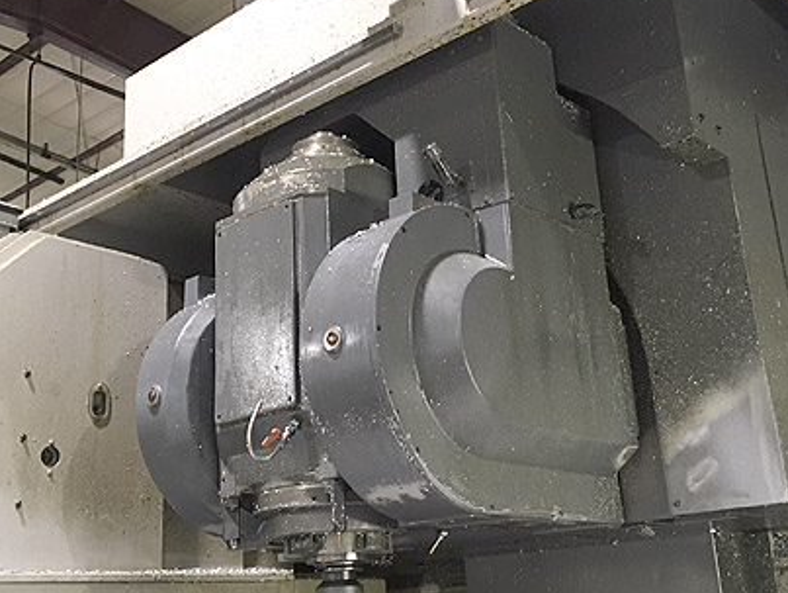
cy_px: 252
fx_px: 1048
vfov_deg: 31.5
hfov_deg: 41.2
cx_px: 373
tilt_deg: +21.7
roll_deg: +4.3
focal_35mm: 46
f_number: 2.2
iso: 100
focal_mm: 4.15
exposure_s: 1/30
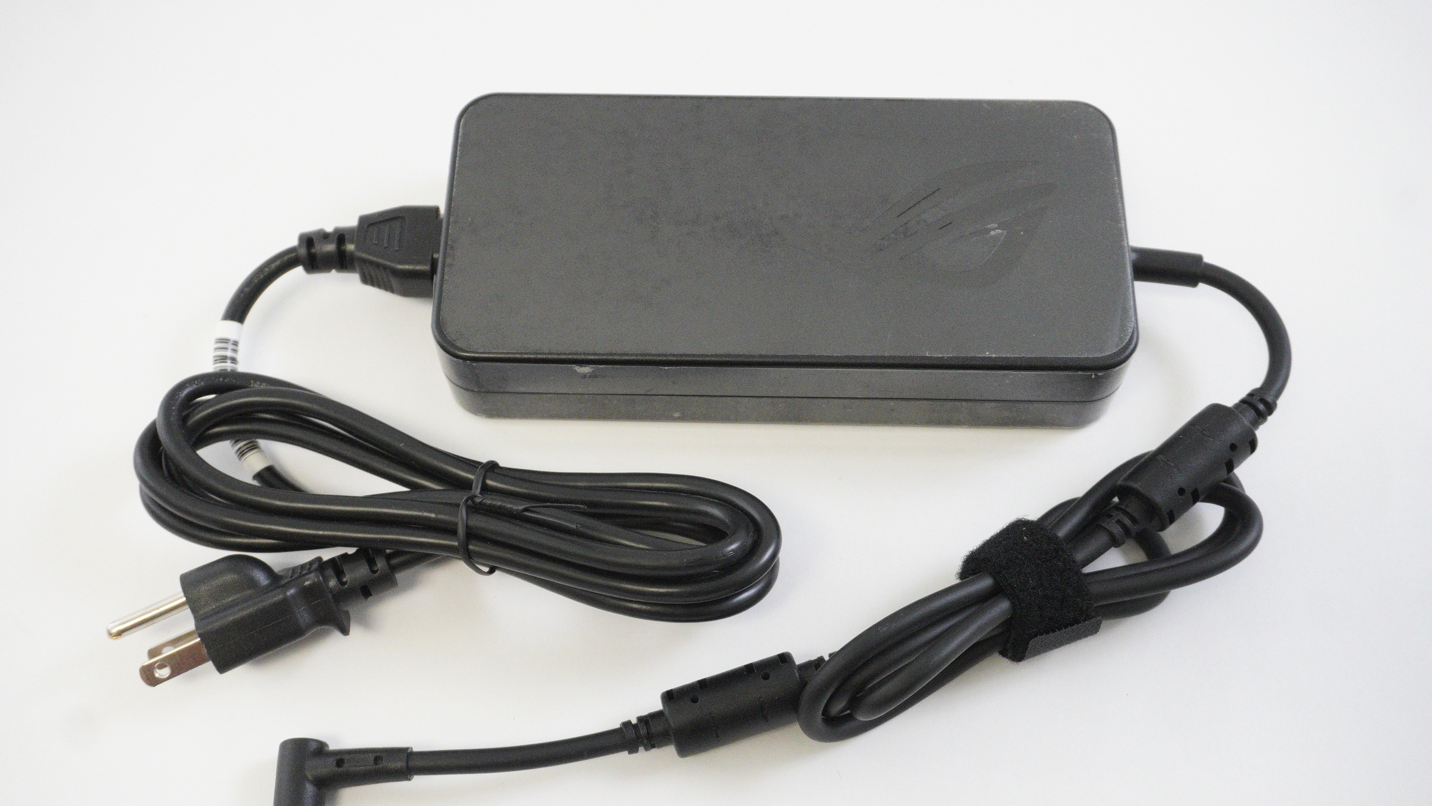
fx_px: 1501
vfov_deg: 30.0
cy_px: 449
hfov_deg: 51.0
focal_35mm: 40
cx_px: 717
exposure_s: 1/200
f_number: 5.6
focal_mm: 25
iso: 5000
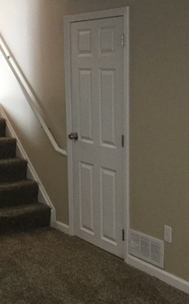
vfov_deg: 29.4
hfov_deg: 18.4
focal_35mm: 70
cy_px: 167
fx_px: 578
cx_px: 38
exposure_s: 1/15
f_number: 2.4
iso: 200
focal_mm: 3.3
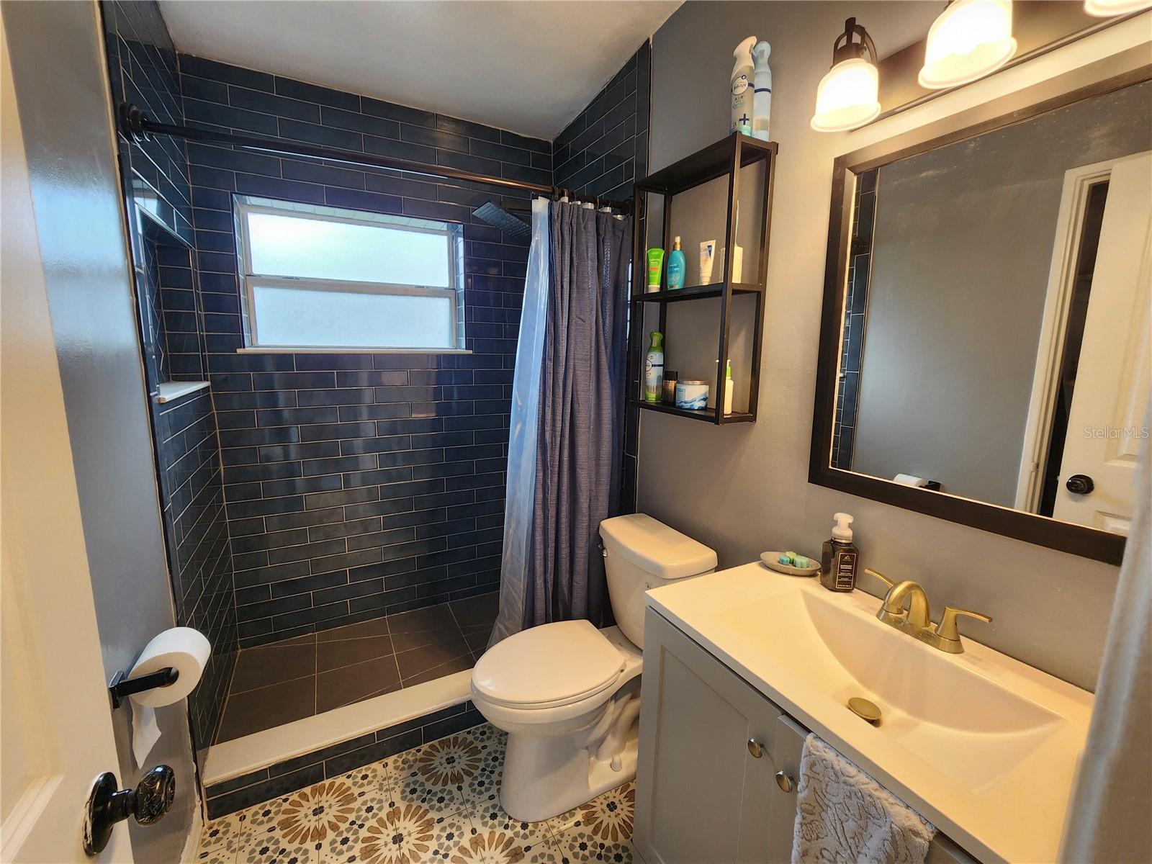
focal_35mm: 13
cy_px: 432
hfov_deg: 106.2
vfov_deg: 89.9
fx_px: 433
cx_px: 576
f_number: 2.2
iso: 125
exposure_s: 1/60
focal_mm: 2.2
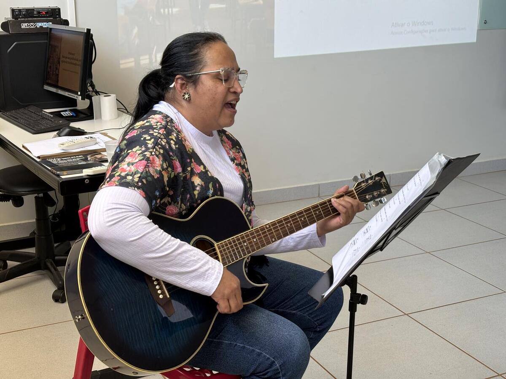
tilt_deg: -16.3
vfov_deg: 28.0
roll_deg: -0.2
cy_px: 190
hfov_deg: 36.8
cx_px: 253
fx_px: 760
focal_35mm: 52
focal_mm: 5.96
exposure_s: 1/87
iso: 50
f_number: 1.6
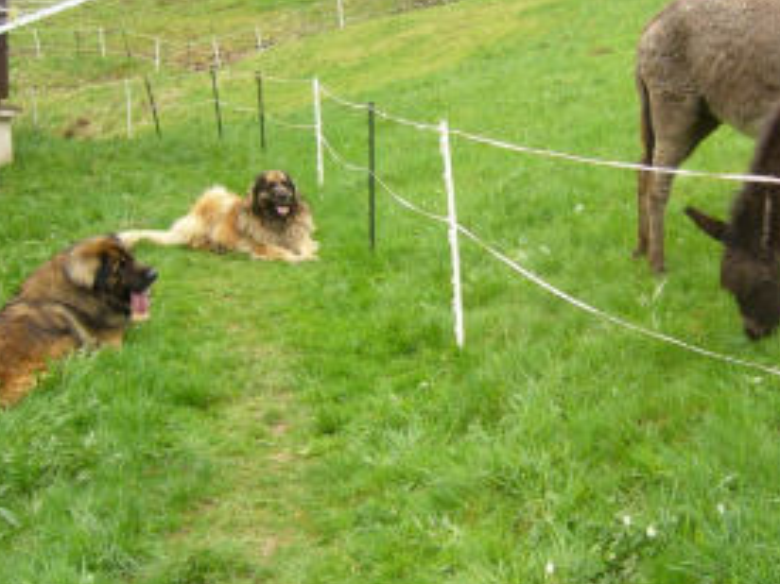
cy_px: 232
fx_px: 1149
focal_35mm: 51
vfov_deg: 28.5
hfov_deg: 37.1
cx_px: 528
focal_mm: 5.8
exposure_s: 1/60
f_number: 2.8
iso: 80
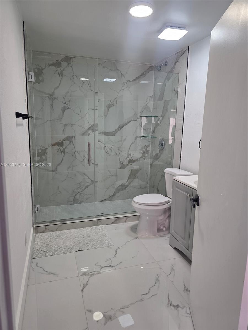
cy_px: 165
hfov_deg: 58.9
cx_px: 124
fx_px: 220
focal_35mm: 23
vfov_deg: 73.9
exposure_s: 1/120
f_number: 1.7
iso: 125
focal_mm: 6.3
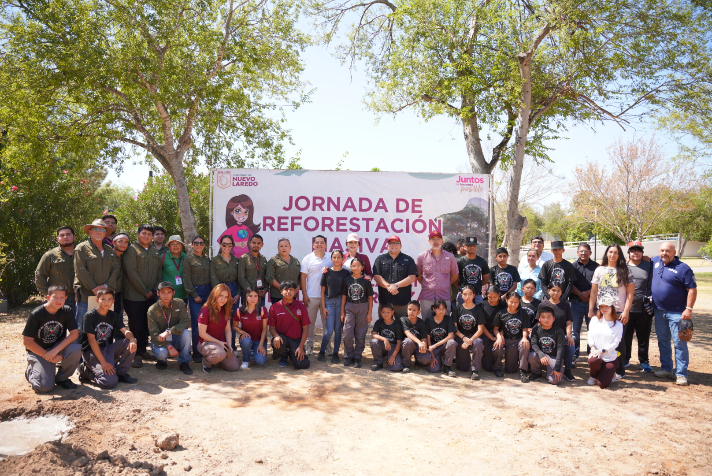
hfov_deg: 73.7
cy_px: 238
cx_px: 356
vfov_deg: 53.2
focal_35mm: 24
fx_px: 475
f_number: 2.8
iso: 100
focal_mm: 24
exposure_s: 1/500
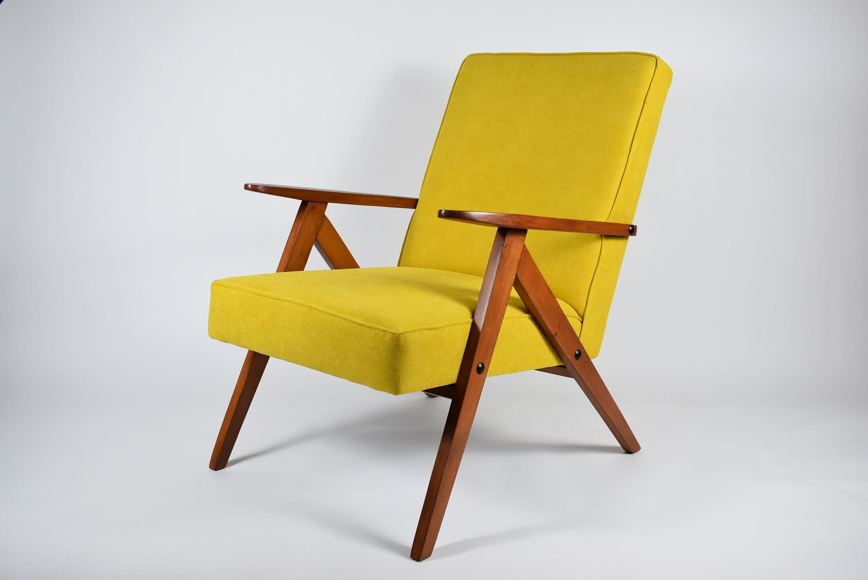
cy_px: 290
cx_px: 434
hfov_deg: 49.5
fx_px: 941
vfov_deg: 34.3
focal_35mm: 39
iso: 800
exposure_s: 1/125
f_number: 5.6
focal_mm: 26
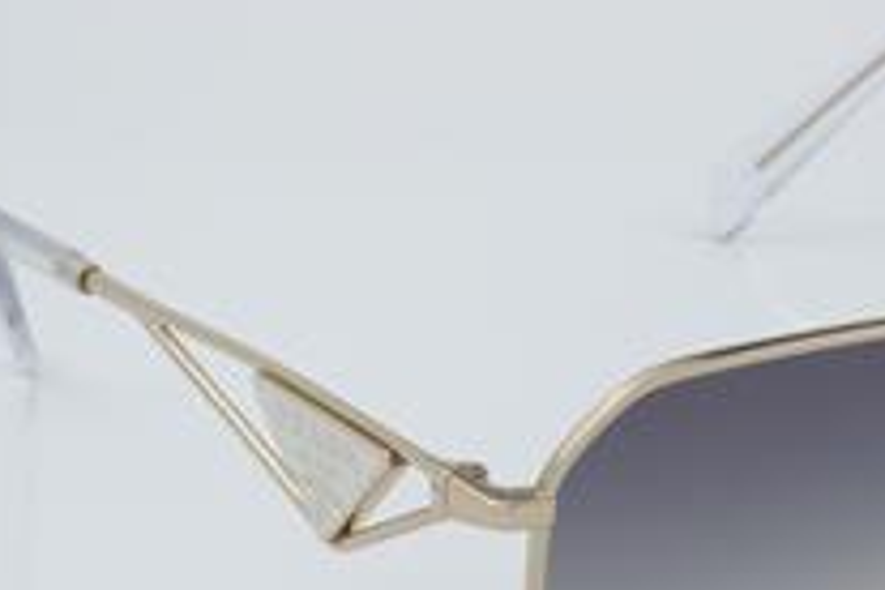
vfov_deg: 9.4
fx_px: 3564
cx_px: 795
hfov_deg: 14.0
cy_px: 457
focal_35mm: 145
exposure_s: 1/4
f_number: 32
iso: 100
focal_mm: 50
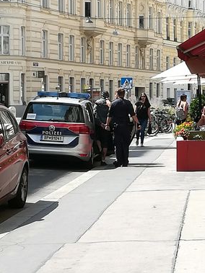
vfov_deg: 15.0
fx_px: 1035
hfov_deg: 11.3
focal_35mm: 131
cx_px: 103
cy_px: 176
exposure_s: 1/522
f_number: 2.2
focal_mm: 3.83
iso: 50
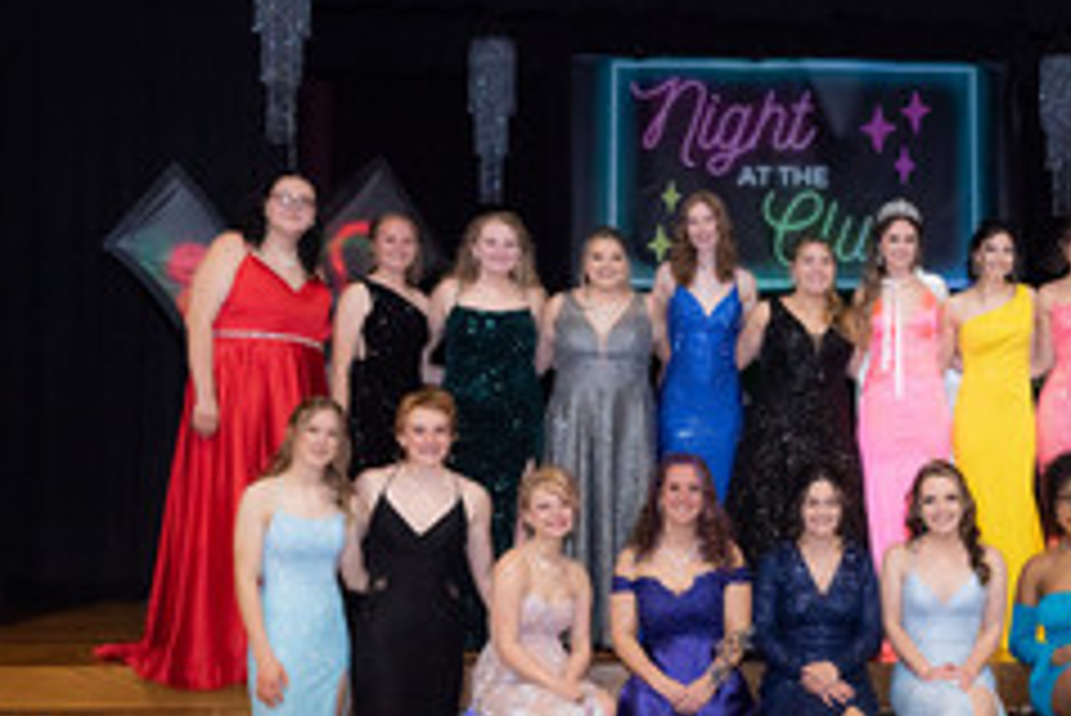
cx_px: 809
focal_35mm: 55
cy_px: 462
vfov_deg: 24.6
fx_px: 1637
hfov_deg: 35.4
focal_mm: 26
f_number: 7.1
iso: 2000
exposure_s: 1/125
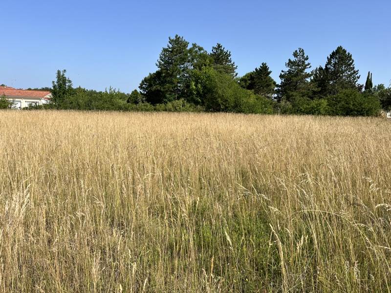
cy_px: 146
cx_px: 196
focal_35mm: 26
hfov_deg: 67.3
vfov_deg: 53.1
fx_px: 294
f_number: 1.6
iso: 50
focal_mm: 5.1
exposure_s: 1/3413
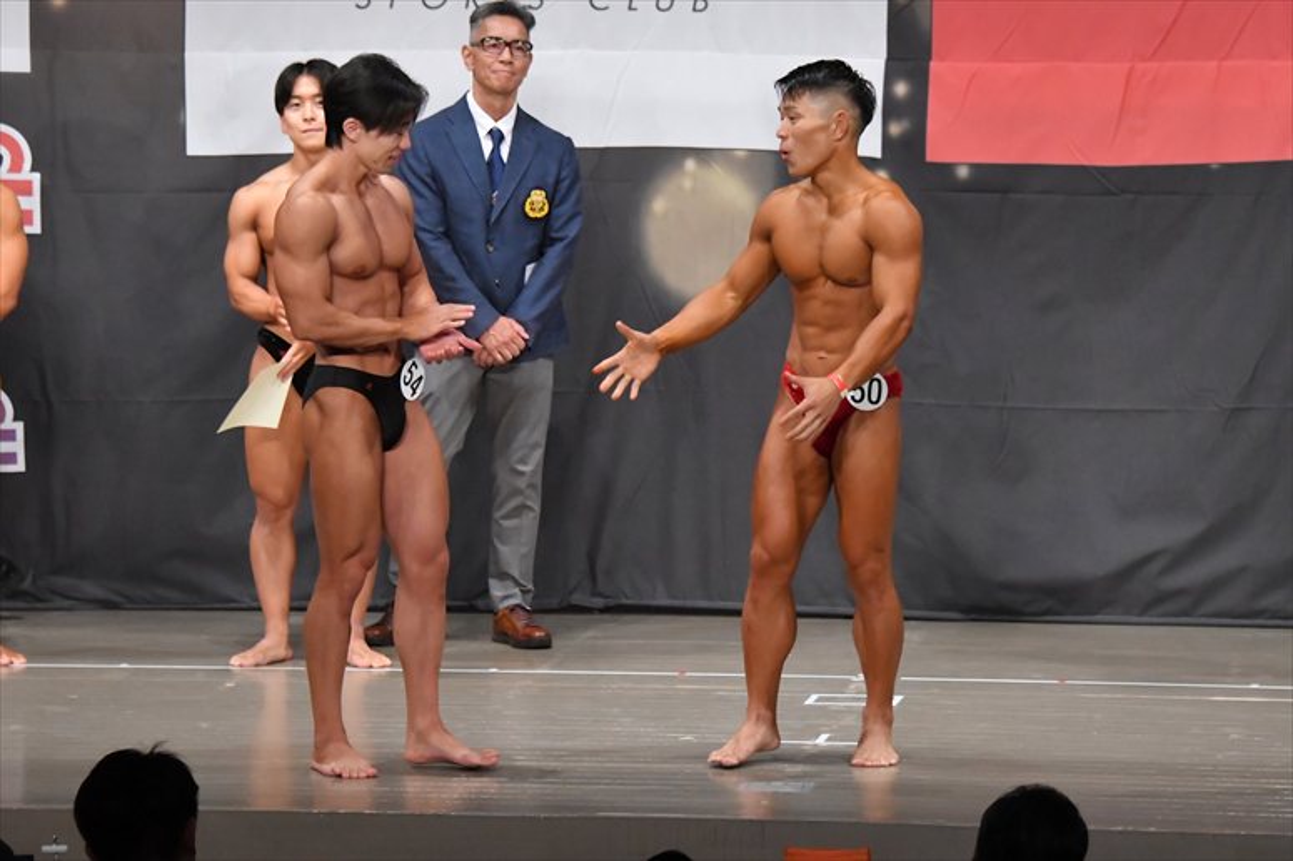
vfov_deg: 7.3
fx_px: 6713
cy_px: 430
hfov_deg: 11.0
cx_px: 646
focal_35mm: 187
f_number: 5.6
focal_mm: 125
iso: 6400
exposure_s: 1/400
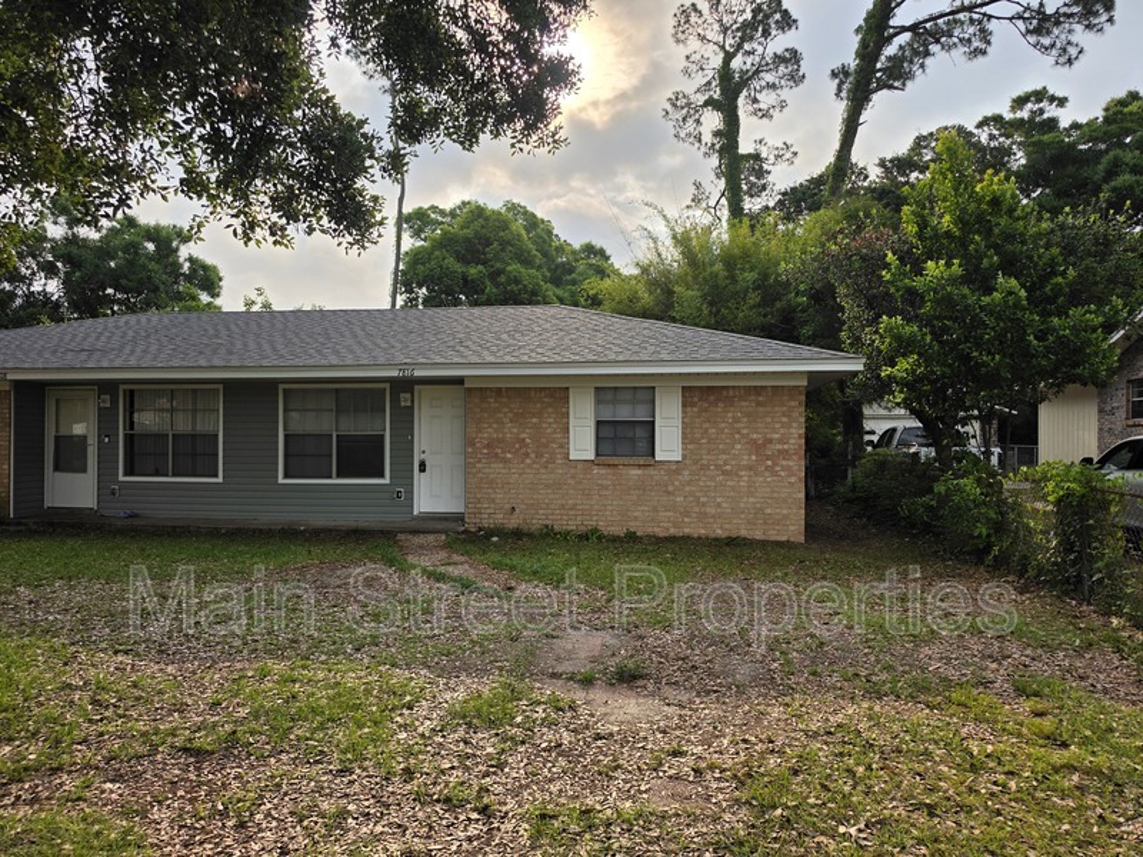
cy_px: 428
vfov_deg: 58.9
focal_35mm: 23
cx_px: 572
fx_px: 759
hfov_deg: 73.9
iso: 50
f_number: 1.4
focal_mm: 6.5
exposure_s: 1/7939
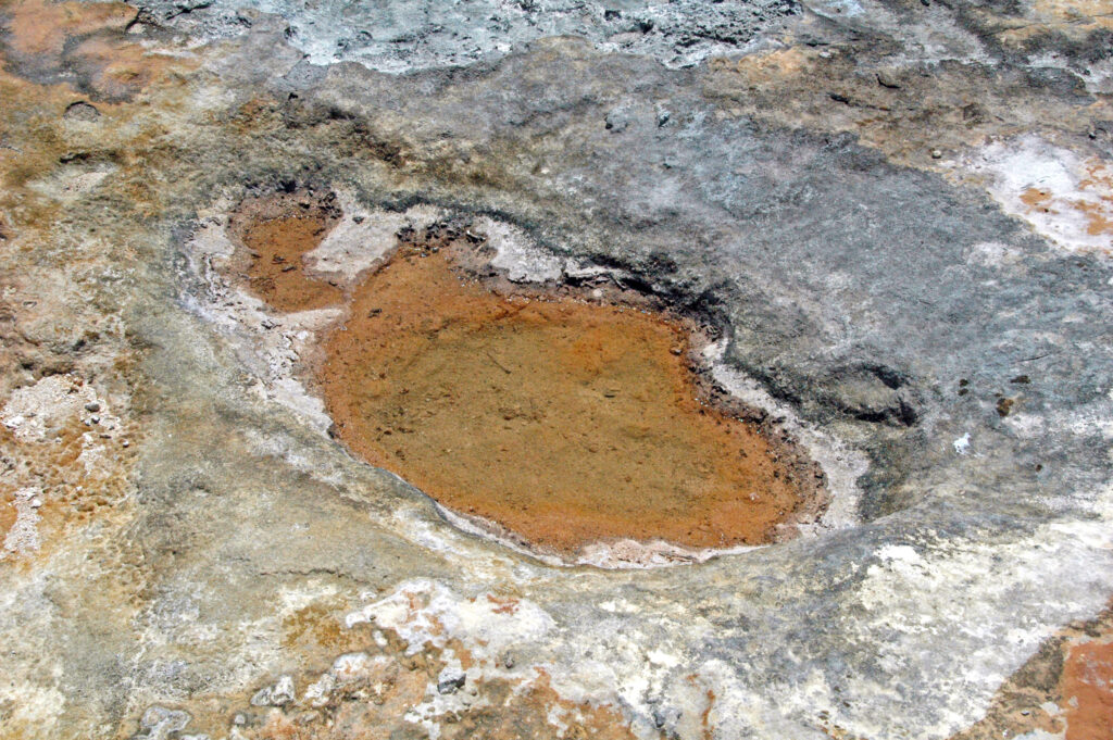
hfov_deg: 46.4
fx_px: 1297
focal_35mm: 42
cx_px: 556
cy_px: 370
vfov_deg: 31.8
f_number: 14
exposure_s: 1/800
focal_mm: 28
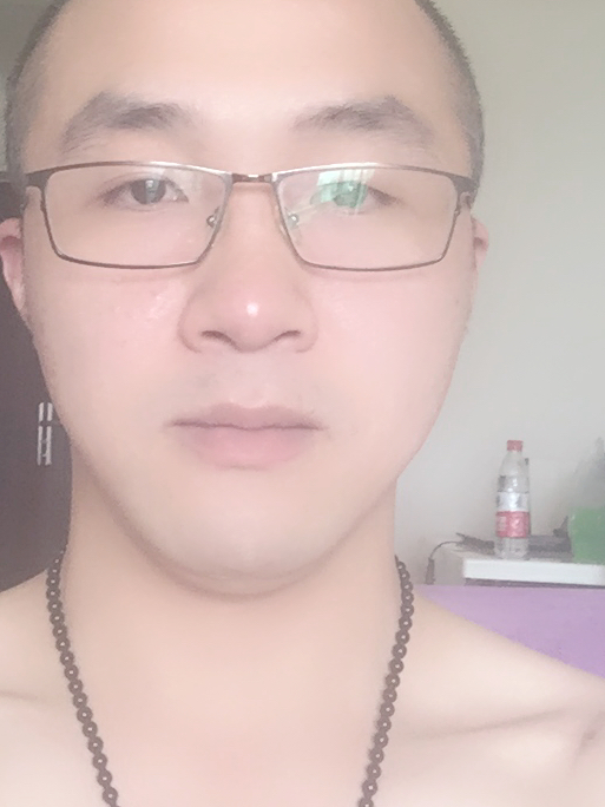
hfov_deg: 25.2
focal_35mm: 58
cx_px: 243
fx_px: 1352
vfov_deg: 33.2
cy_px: 336
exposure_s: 1/33
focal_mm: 2.65
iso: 50
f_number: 2.2
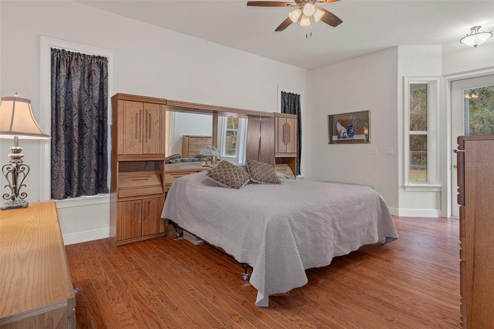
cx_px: 247
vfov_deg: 67.4
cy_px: 164
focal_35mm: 18
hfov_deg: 90.0
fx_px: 247
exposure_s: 1/2
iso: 320
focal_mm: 12
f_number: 8
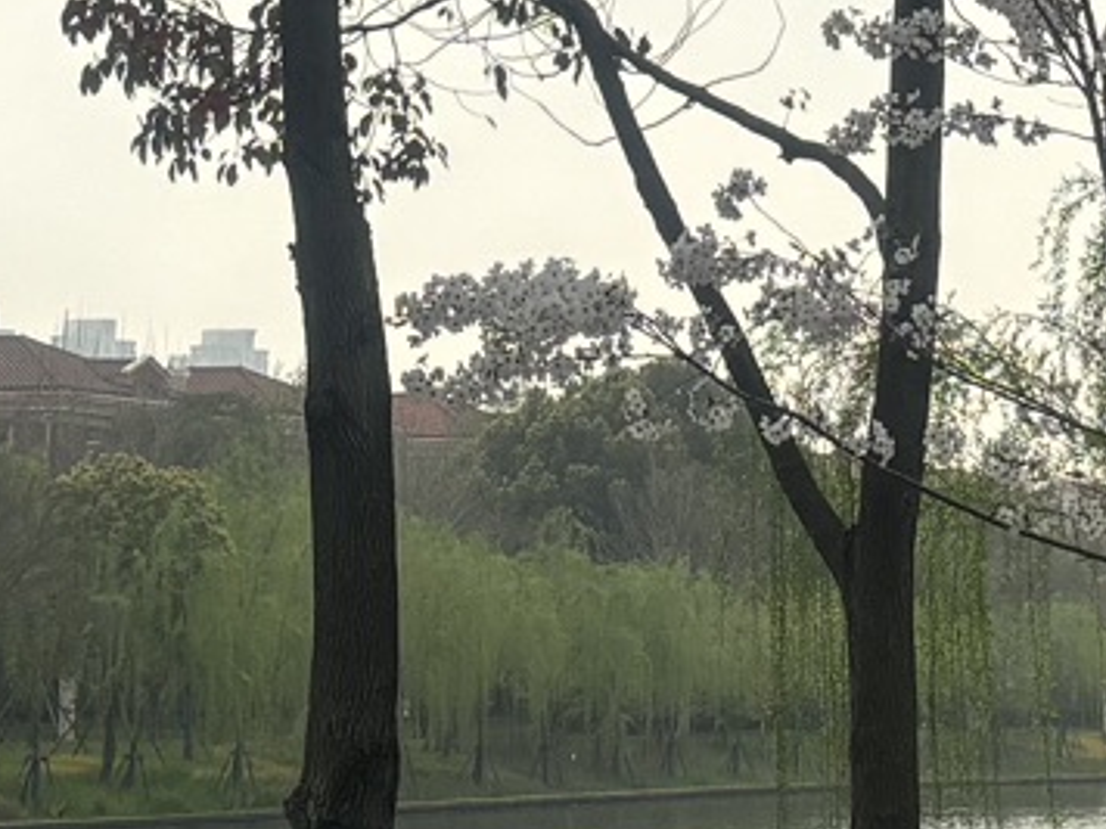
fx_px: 4665
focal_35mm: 146
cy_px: -407
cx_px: 1174
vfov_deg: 9.9
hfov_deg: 13.3
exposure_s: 1/2857
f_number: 1.6
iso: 50
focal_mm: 5.96
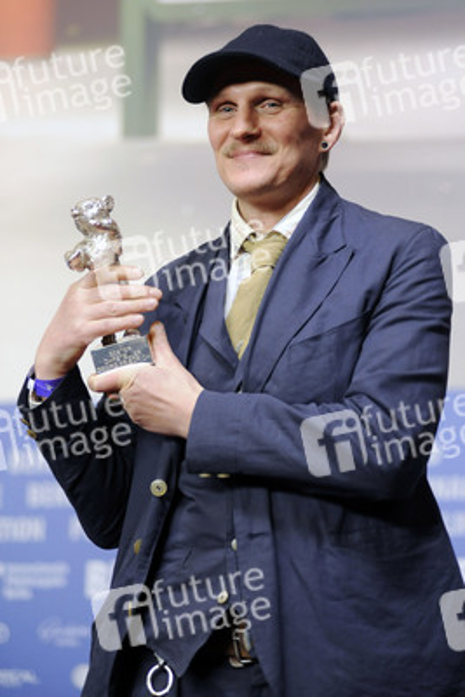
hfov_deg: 12.2
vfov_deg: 18.3
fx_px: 2168
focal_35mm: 112
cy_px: 348
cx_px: 232
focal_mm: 112
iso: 2000
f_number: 2.8
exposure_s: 1/640
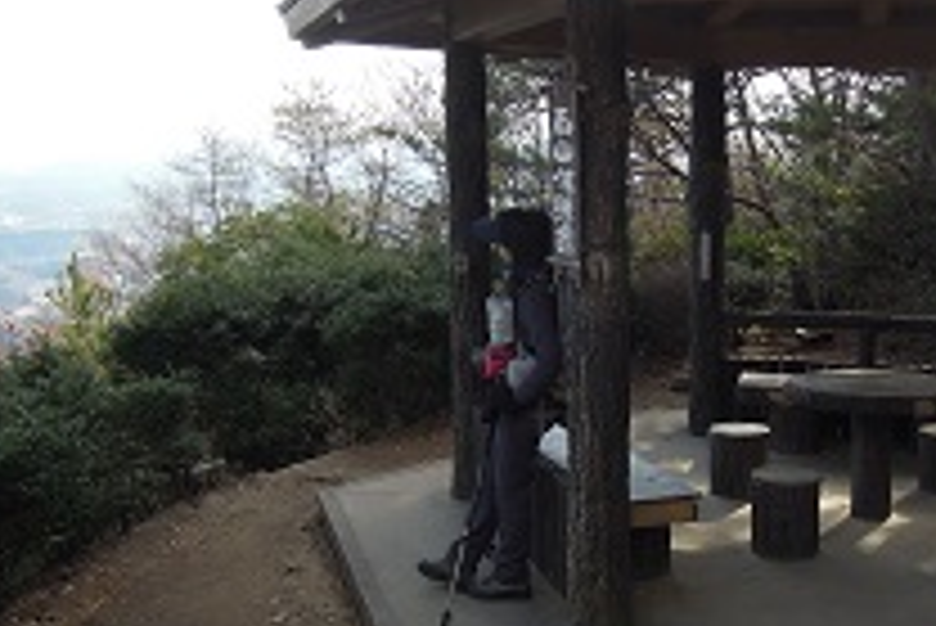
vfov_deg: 28.1
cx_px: 598
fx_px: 1249
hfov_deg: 40.7
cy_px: 333
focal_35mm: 48
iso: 160
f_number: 2.8
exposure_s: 1/800
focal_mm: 4.3
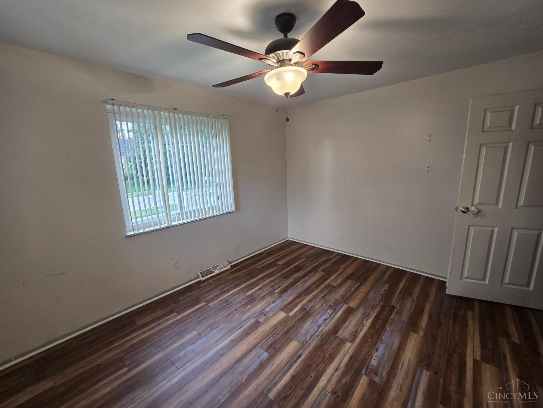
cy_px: 204
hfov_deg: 106.2
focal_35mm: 13
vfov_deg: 89.9
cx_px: 272
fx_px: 204
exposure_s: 1/60
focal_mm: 2.2
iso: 200
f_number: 2.2
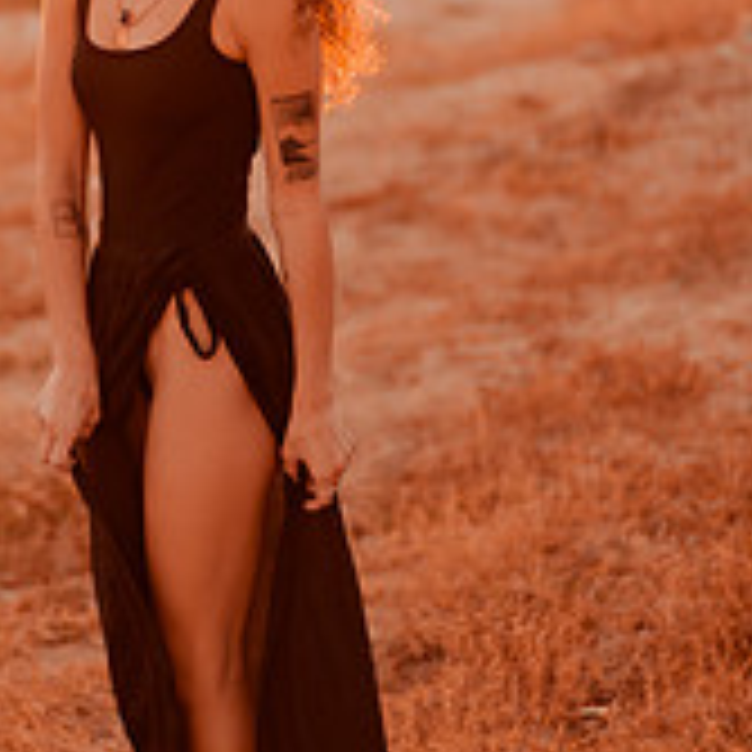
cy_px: 180
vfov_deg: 13.1
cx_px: 203
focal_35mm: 133
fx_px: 3269
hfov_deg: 13.1
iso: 100
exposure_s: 1/1600
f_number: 1.4
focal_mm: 58
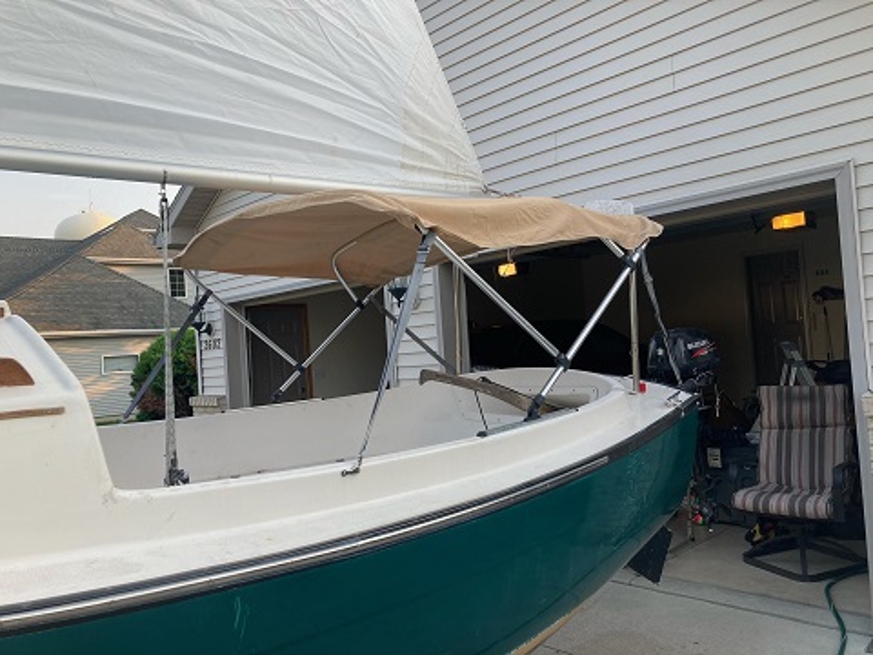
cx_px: 436
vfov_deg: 49.7
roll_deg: +4.7
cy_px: 328
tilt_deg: +2.5
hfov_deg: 63.4
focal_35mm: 28
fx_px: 706
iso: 20
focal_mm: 3.99
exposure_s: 1/220
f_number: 1.8
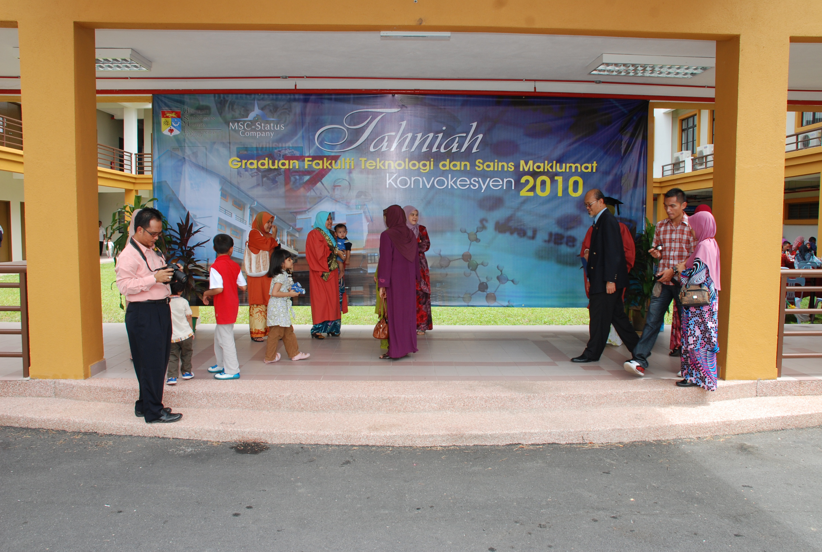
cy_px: 276
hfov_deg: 61.8
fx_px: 686
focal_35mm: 30
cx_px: 411
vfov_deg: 43.8
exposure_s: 1/80
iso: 200
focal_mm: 20
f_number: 8
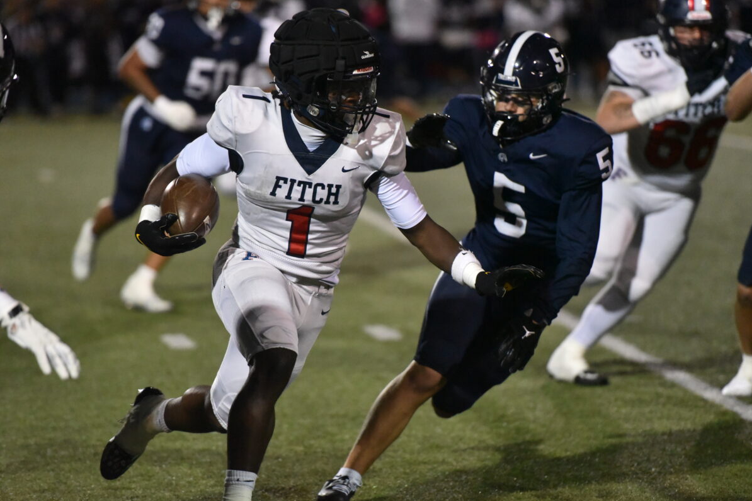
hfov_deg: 10.2
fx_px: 4198
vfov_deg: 6.8
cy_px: 251
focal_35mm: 201
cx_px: 377
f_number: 2.8
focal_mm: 200
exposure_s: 1/3200
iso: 12800
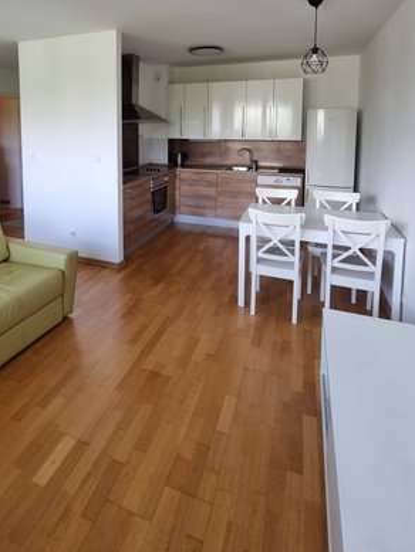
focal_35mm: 19
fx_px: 304
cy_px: 153
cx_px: 166
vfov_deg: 79.5
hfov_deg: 68.0
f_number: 2.2
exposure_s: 1/50
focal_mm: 2.2
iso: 100
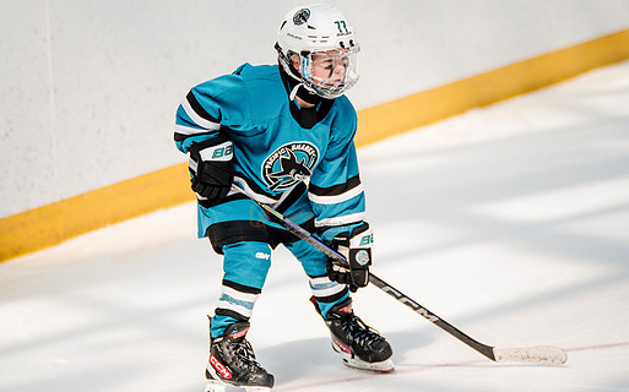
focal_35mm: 262
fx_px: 4489
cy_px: 182
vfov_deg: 5.0
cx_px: 248
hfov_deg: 8.0
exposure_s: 1/4000
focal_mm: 197
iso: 1250
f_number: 3.2
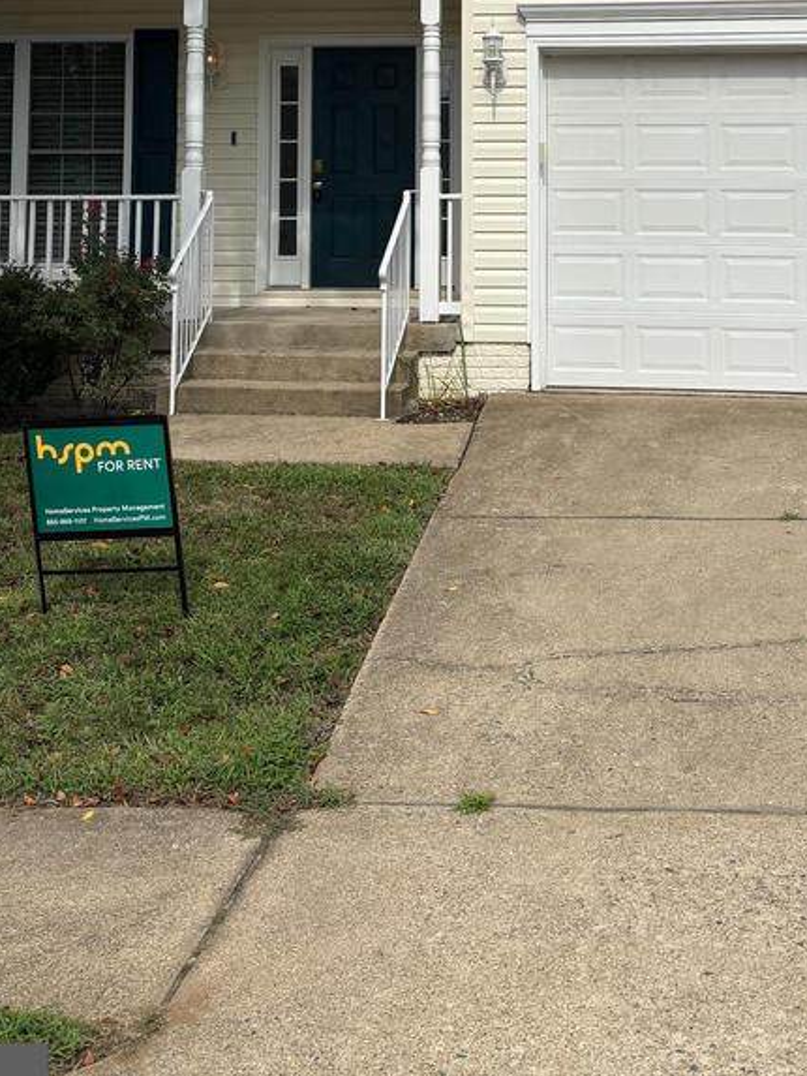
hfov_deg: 29.6
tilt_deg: +4.4
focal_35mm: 49
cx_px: 479
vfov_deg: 36.8
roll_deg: -0.6
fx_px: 1523
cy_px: 137
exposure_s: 1/4255
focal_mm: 5.96
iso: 50
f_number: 1.6
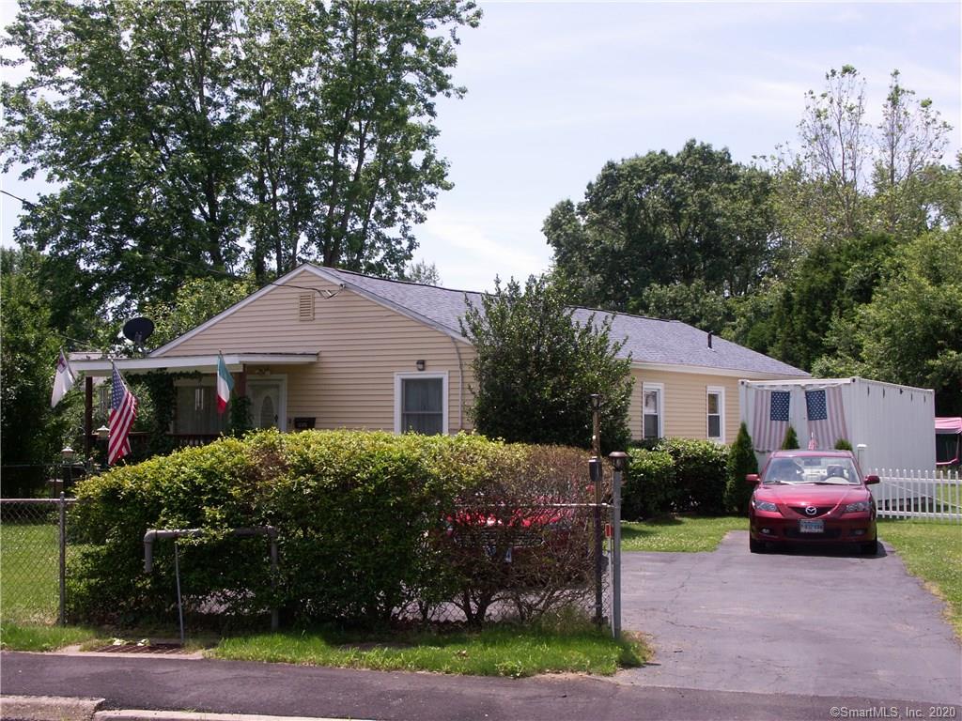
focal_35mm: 51
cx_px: 481
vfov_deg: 28.6
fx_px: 1417
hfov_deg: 37.5
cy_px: 360
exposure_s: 1/250
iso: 64
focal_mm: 13.01
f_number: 7.1
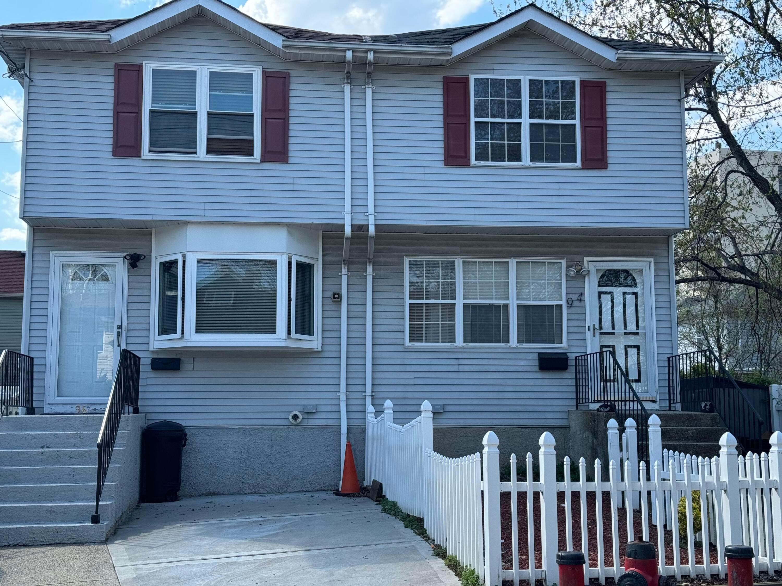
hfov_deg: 39.7
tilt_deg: +7.3
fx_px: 1084
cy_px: 293
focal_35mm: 48
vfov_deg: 30.3
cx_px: 391
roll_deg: -0.7
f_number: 1.78
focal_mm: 6.76
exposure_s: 1/1366
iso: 64
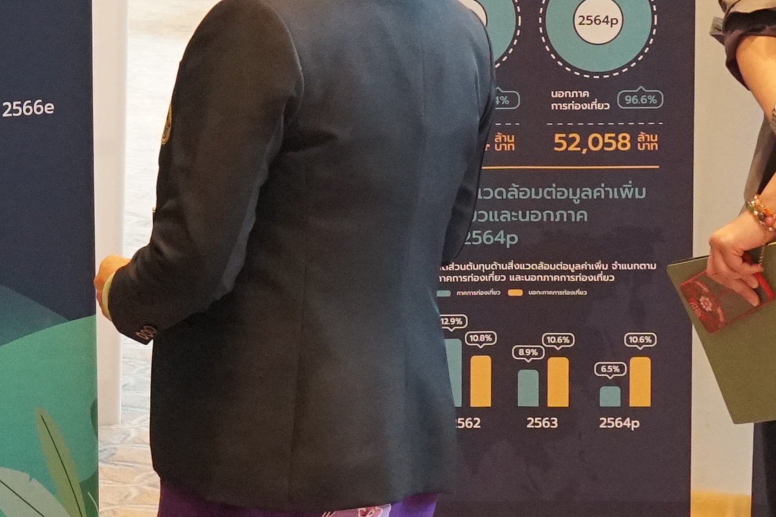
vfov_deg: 9.0
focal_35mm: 153
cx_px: -84
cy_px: 180
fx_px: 3303
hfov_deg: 13.1
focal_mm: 23
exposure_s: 1/100
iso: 2500
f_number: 5
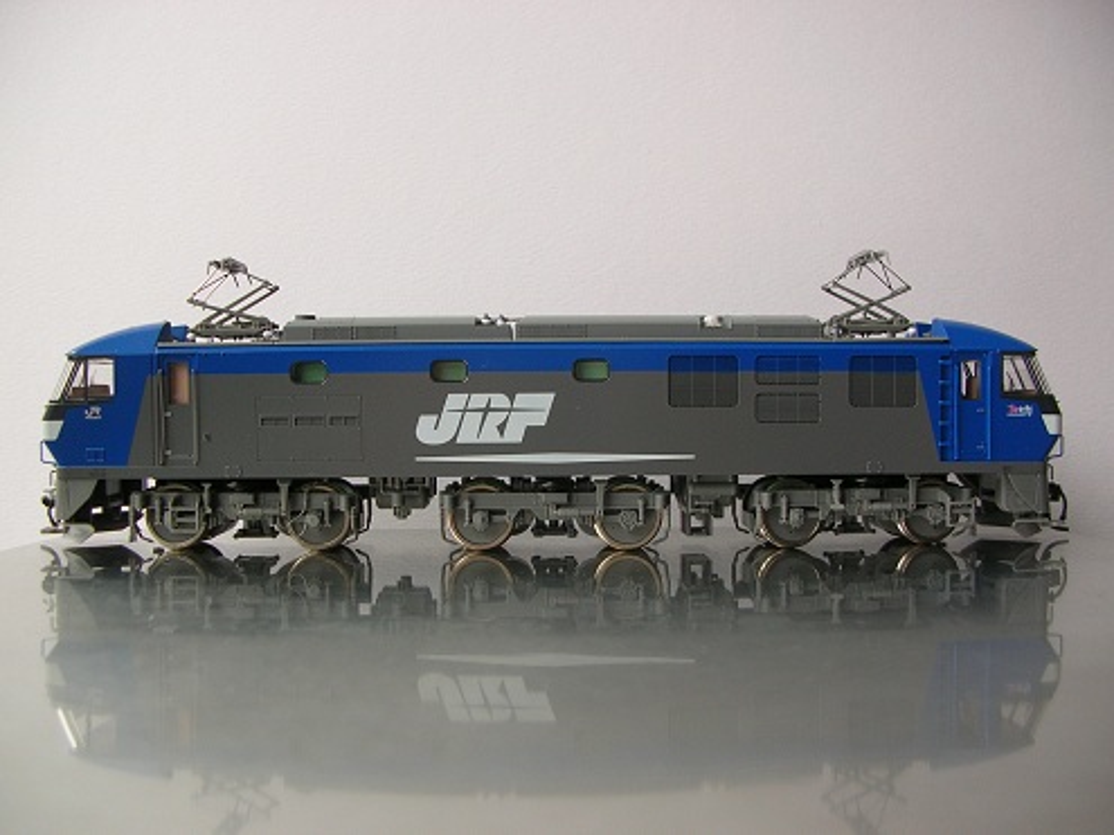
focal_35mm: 35
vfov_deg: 40.7
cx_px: 557
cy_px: 418
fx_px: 1126
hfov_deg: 52.6
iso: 50
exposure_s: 1/52.5
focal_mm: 5.8
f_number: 2.8
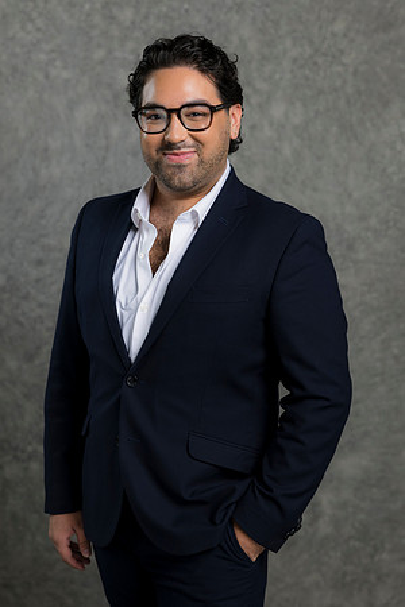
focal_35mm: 85
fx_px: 1434
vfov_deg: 23.9
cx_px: 202
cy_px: 304
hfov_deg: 16.1
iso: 125
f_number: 5
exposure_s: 1/200
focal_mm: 85
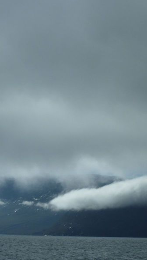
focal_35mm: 92
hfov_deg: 13.0
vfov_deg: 23.2
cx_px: 7
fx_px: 637
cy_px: 130
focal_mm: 10.3
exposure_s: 1/1300
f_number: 6.3
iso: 80
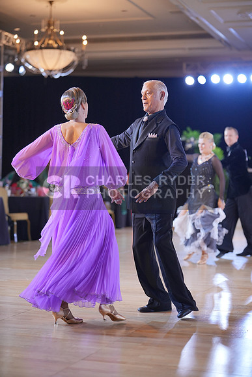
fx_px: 766
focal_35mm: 73
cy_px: 188
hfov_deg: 18.7
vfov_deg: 27.7
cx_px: 126
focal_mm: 73
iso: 1250
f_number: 2
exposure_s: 1/500
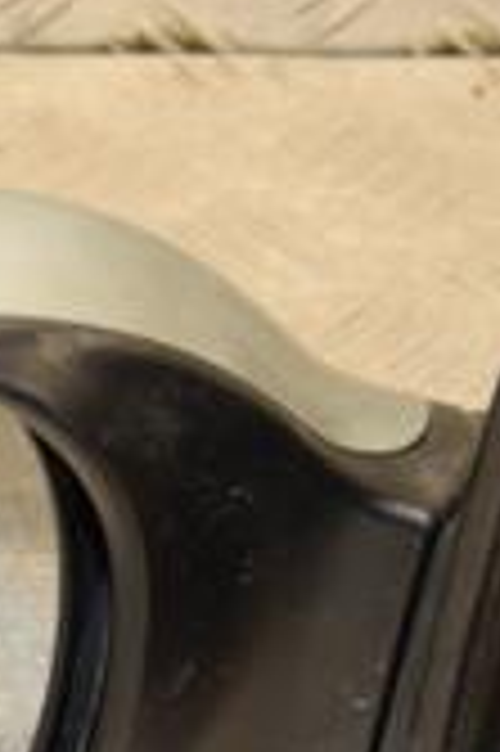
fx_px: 5068
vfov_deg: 8.5
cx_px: -126
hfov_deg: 5.6
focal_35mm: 243
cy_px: 657
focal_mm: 45
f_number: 6.3
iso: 800
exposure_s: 1/200
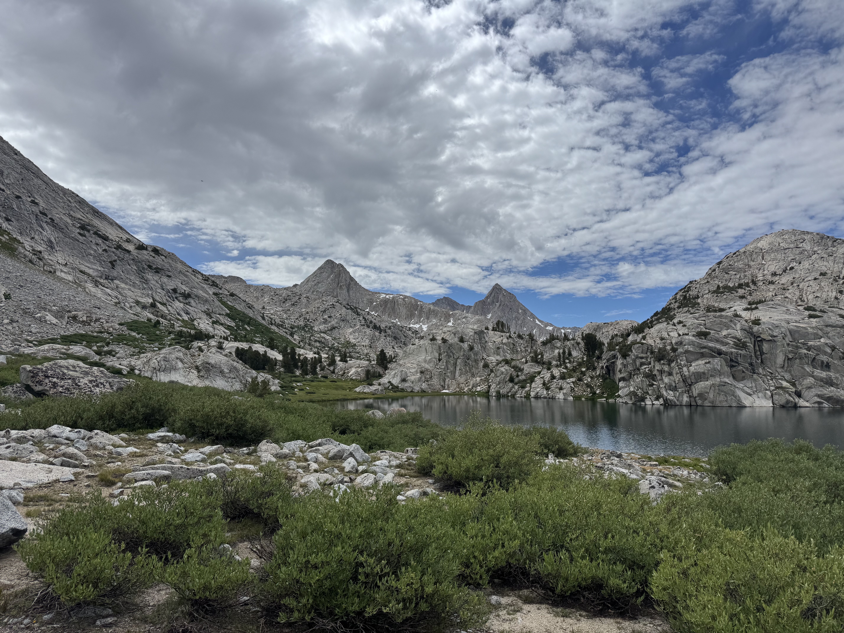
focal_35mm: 24
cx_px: 422
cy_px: 316
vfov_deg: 56.8
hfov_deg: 71.6
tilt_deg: +5.6
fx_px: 585
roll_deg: +0.2
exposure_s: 1/10417
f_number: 1.78
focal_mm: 6.76
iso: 80
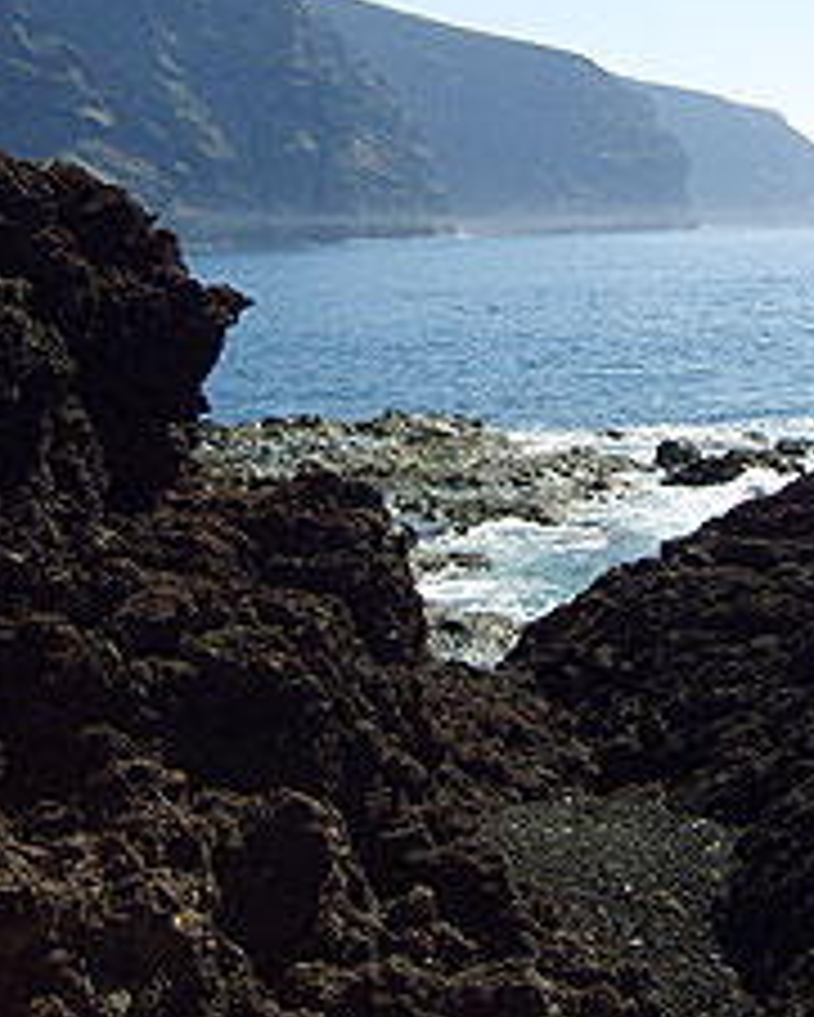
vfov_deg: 27.6
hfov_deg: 22.4
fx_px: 2046
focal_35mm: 68
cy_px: 270
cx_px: 540
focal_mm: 5.8
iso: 50
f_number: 7.1
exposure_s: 1/180
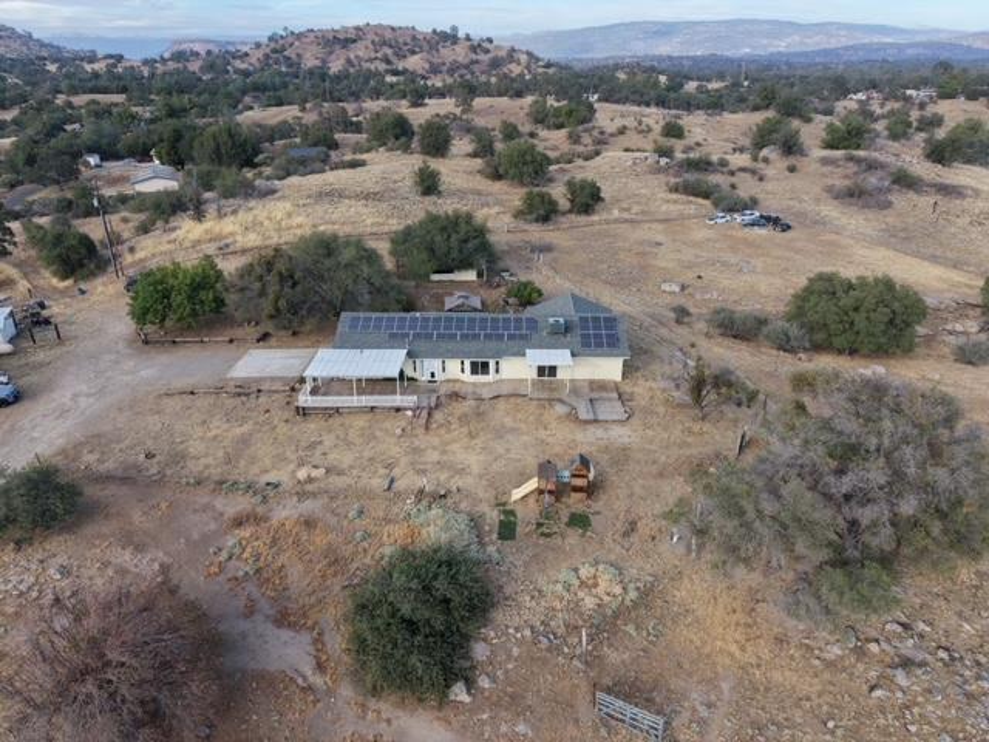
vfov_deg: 56.8
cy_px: 371
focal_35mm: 24
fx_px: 686
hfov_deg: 71.6
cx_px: 494
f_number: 1.8
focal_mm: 8.67
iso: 290
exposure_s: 1/2000
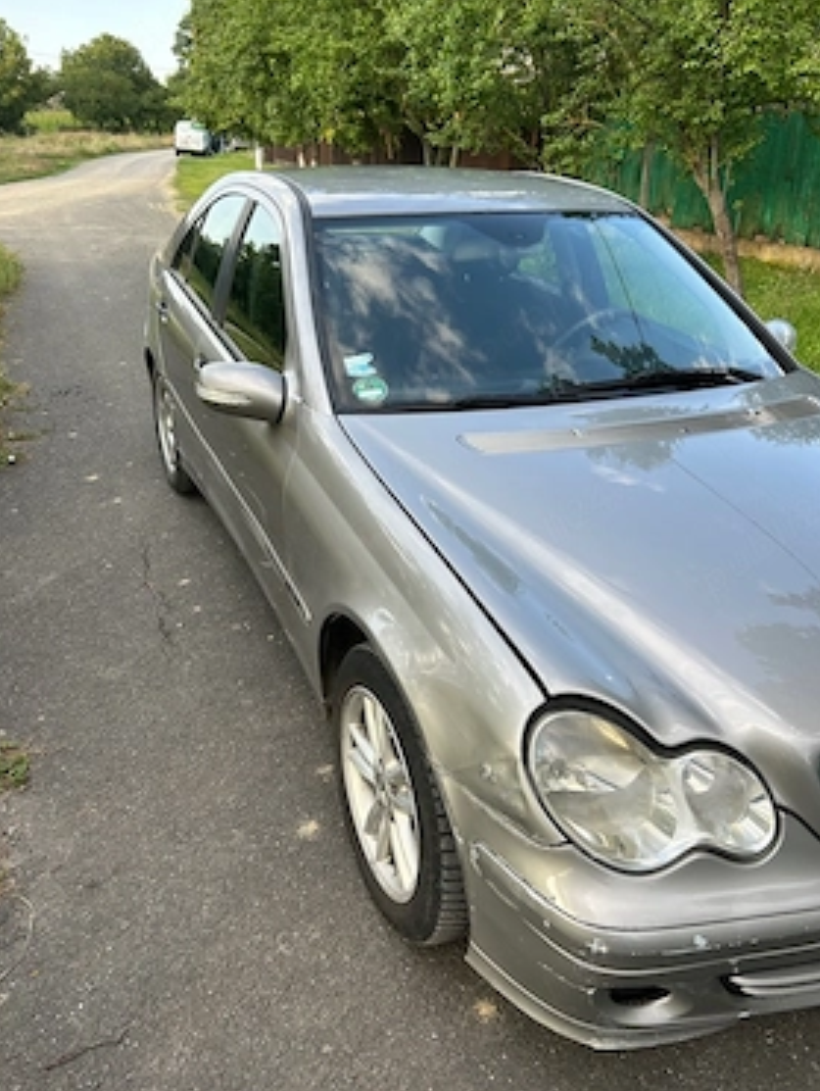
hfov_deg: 49.8
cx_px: 397
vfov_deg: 63.4
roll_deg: -2.6
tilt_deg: -24.5
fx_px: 883
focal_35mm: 28
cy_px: 559
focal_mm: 5.7
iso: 50
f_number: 1.5
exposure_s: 1/552
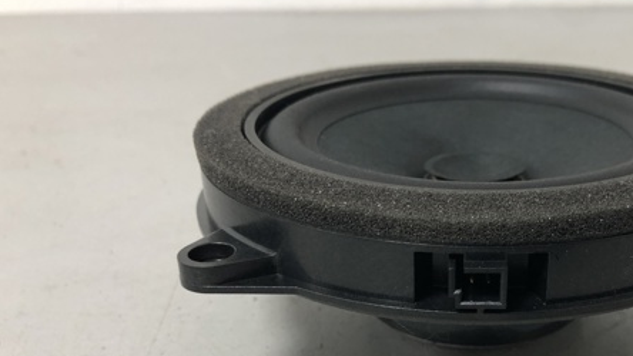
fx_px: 739
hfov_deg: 45.2
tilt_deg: -31.6
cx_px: 453
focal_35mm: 44
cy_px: 320
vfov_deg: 26.2
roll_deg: +1.8
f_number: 1.8
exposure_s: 1/20
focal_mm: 4
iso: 40
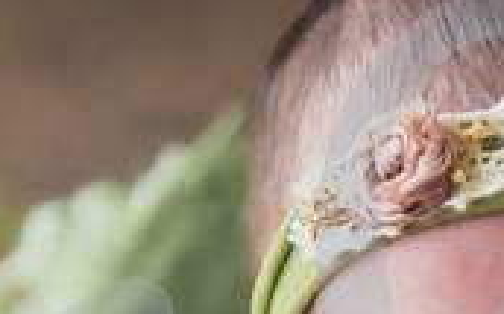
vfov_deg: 5.7
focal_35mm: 227
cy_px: 538
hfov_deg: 9.2
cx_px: 425
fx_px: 3114
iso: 400
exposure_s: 1/125
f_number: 2.8
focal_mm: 66
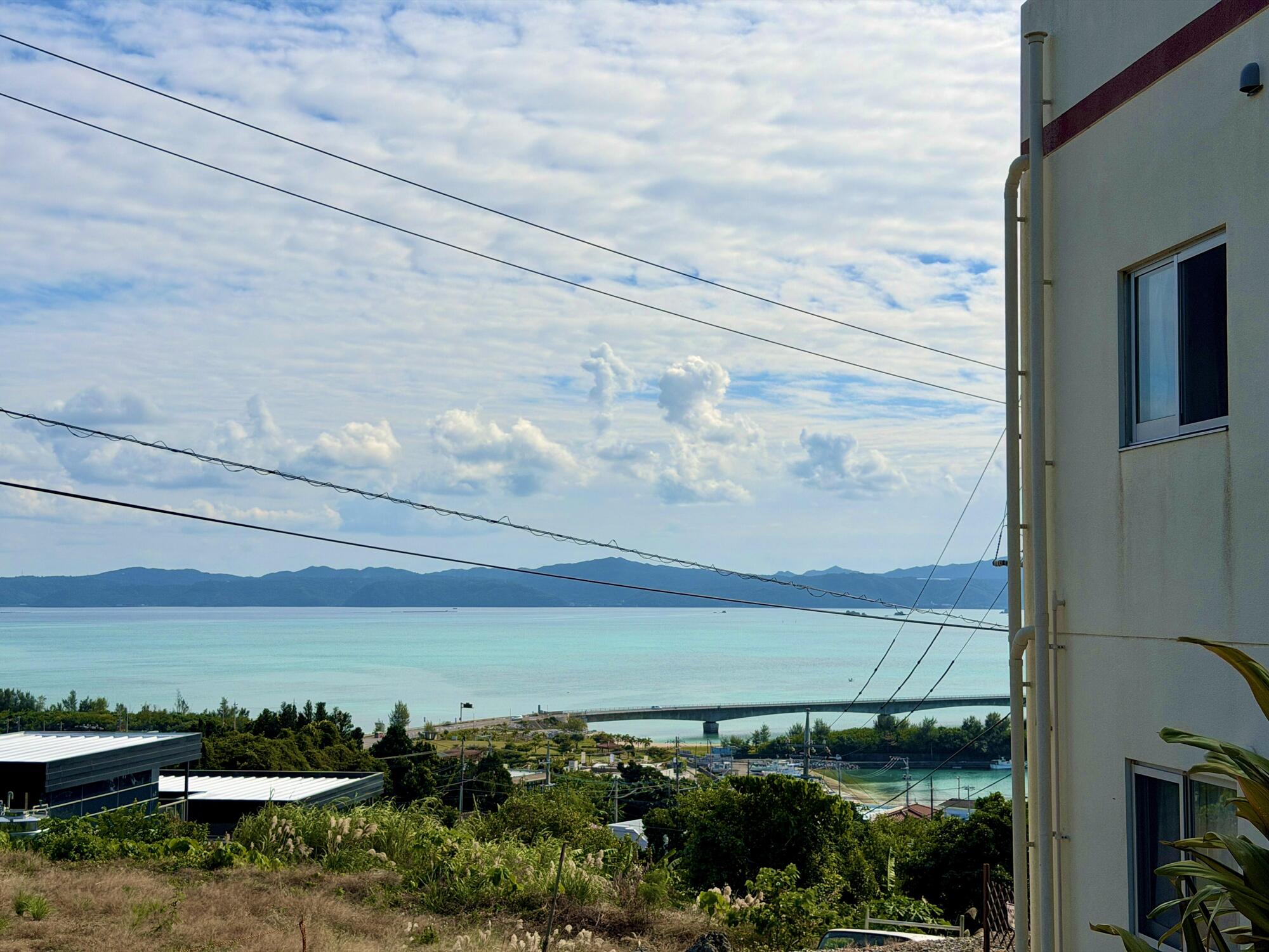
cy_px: 476
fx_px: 1760
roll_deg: +0.2
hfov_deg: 39.7
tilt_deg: +4.5
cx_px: 634
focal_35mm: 48
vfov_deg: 30.3
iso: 80
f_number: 1.78
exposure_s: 1/20408
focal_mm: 6.76
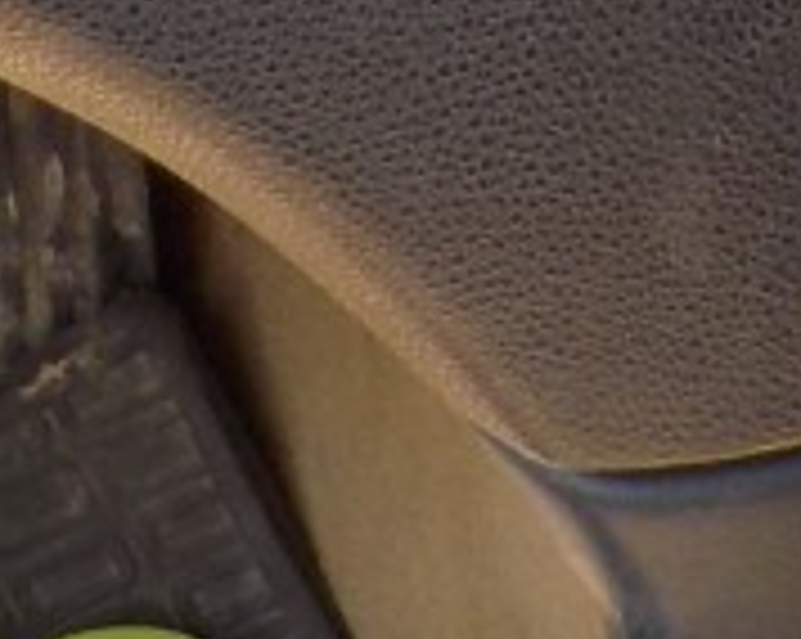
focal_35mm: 211
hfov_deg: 9.2
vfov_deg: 6.9
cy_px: -972
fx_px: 4997
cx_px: 504
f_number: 3.3
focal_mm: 4.1
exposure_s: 1/100
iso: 125
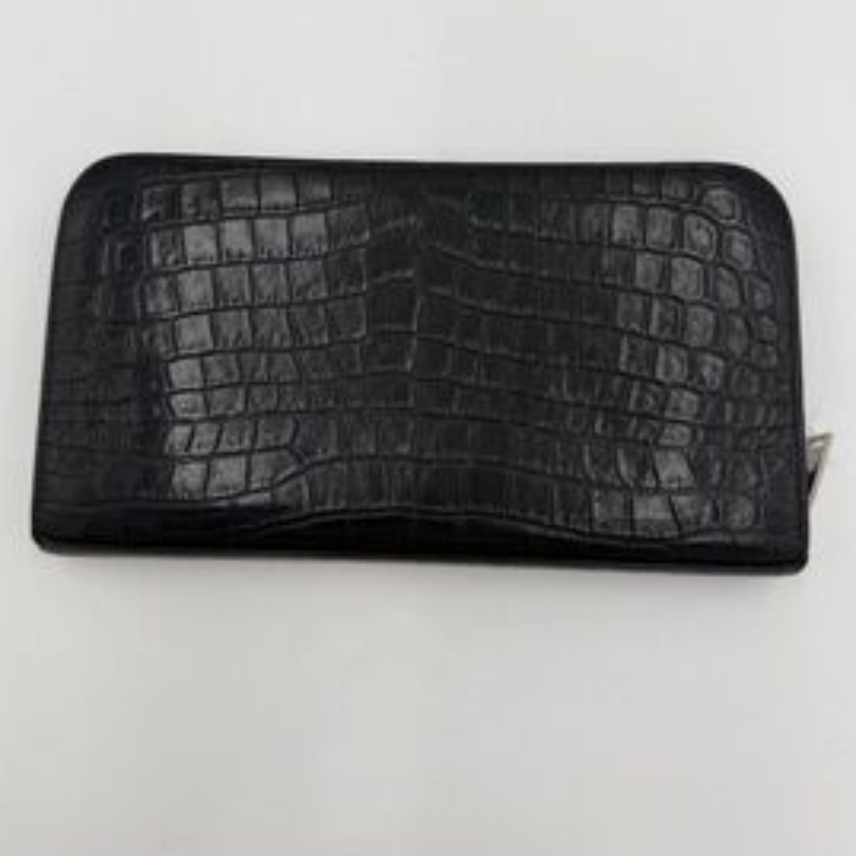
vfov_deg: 53.4
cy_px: 315
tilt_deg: -82.0
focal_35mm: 30
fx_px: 839
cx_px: 412
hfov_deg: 54.0
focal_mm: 6.76
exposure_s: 1/671
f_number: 1.78
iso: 80
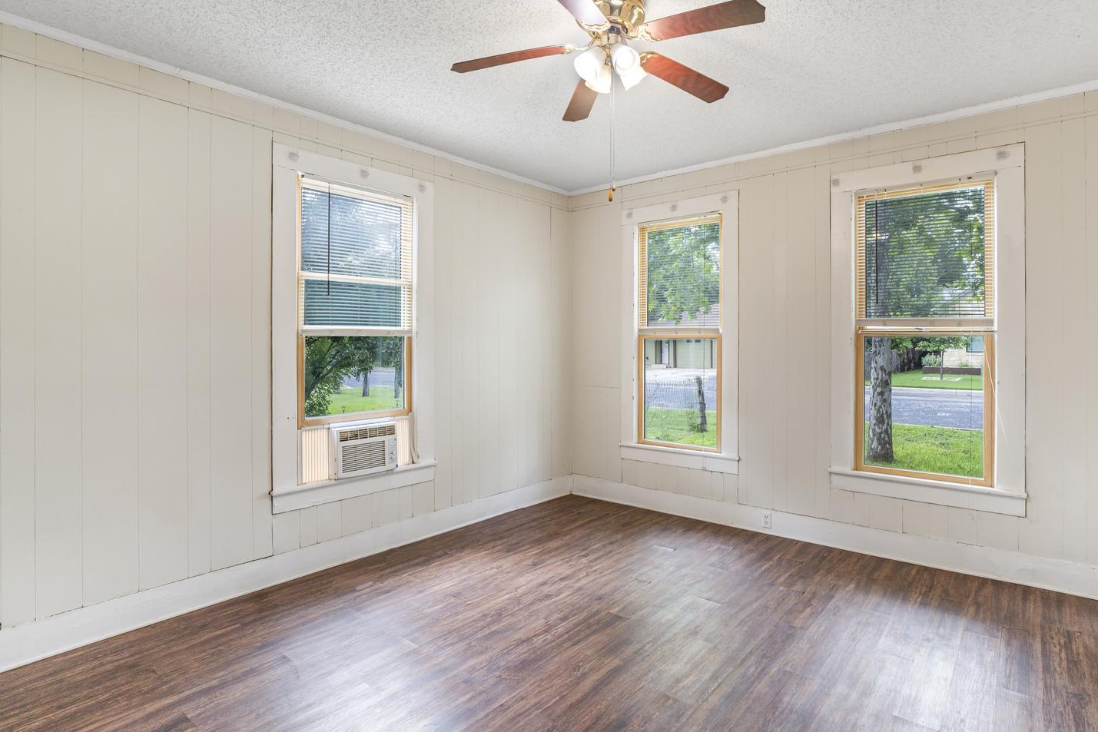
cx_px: 612
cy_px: 339
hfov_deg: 92.9
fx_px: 519
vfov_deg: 70.4
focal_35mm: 17
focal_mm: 10
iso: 250
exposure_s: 1/60
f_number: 4
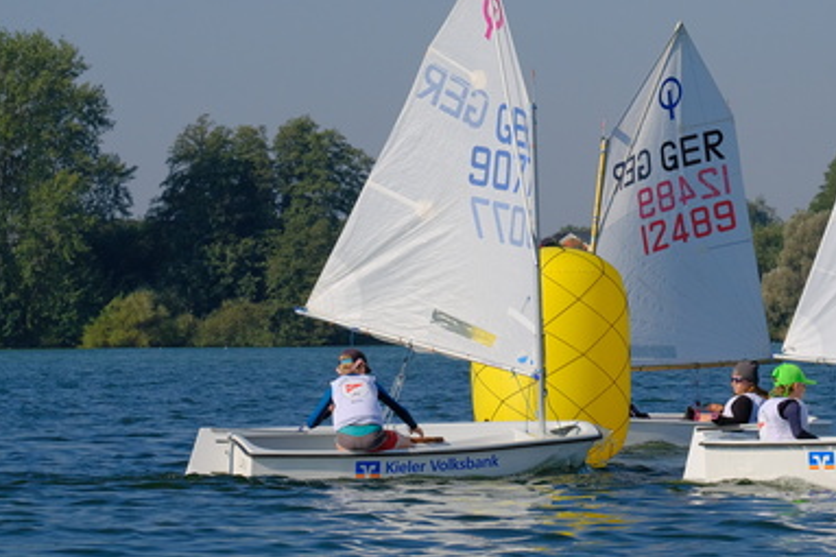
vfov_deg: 5.8
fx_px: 5455
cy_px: 140
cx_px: 605
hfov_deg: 8.8
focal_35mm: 235
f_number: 9
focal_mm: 100
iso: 800
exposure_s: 1/1900
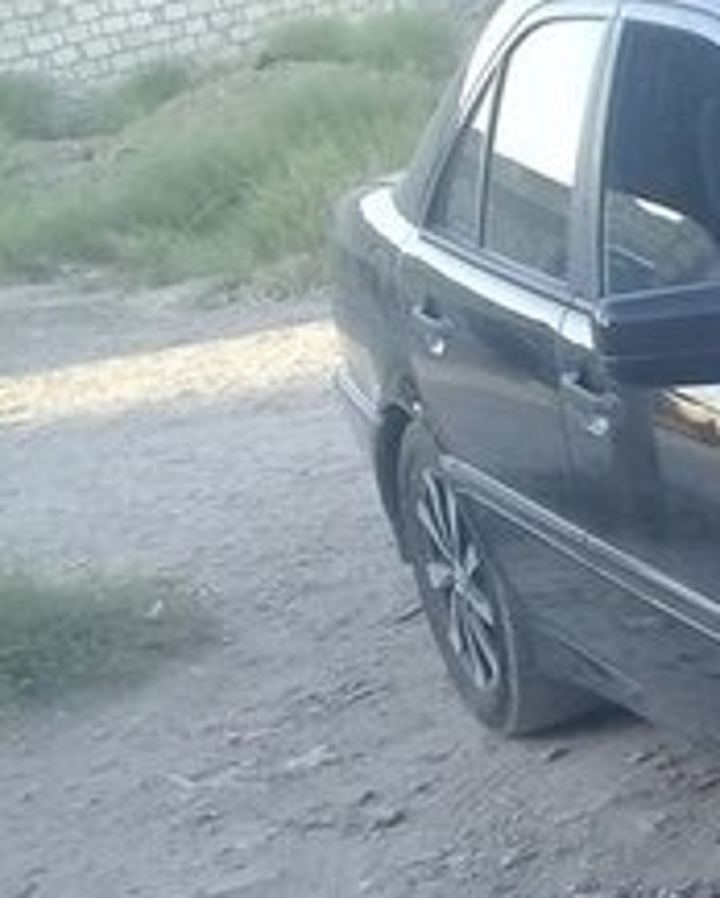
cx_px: 1357
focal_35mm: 92
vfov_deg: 20.7
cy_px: 643
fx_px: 2447
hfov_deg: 14.4
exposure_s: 1/122
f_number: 2.2
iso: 50
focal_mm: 3.3
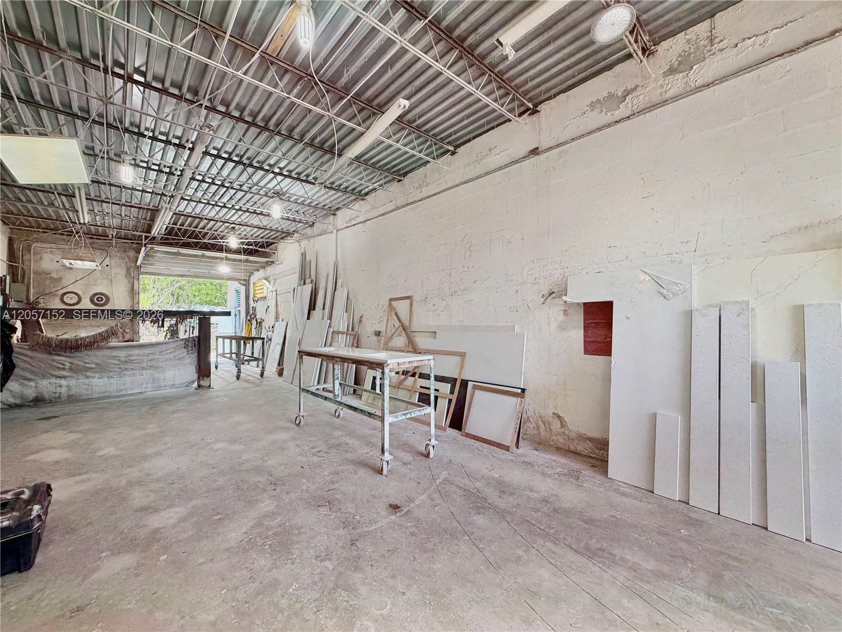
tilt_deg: +1.6
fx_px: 341
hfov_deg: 102.1
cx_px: 421
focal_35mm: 14
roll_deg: +0.7
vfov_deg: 85.7
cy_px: 316
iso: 64
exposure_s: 1/120
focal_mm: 2.22
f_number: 2.2
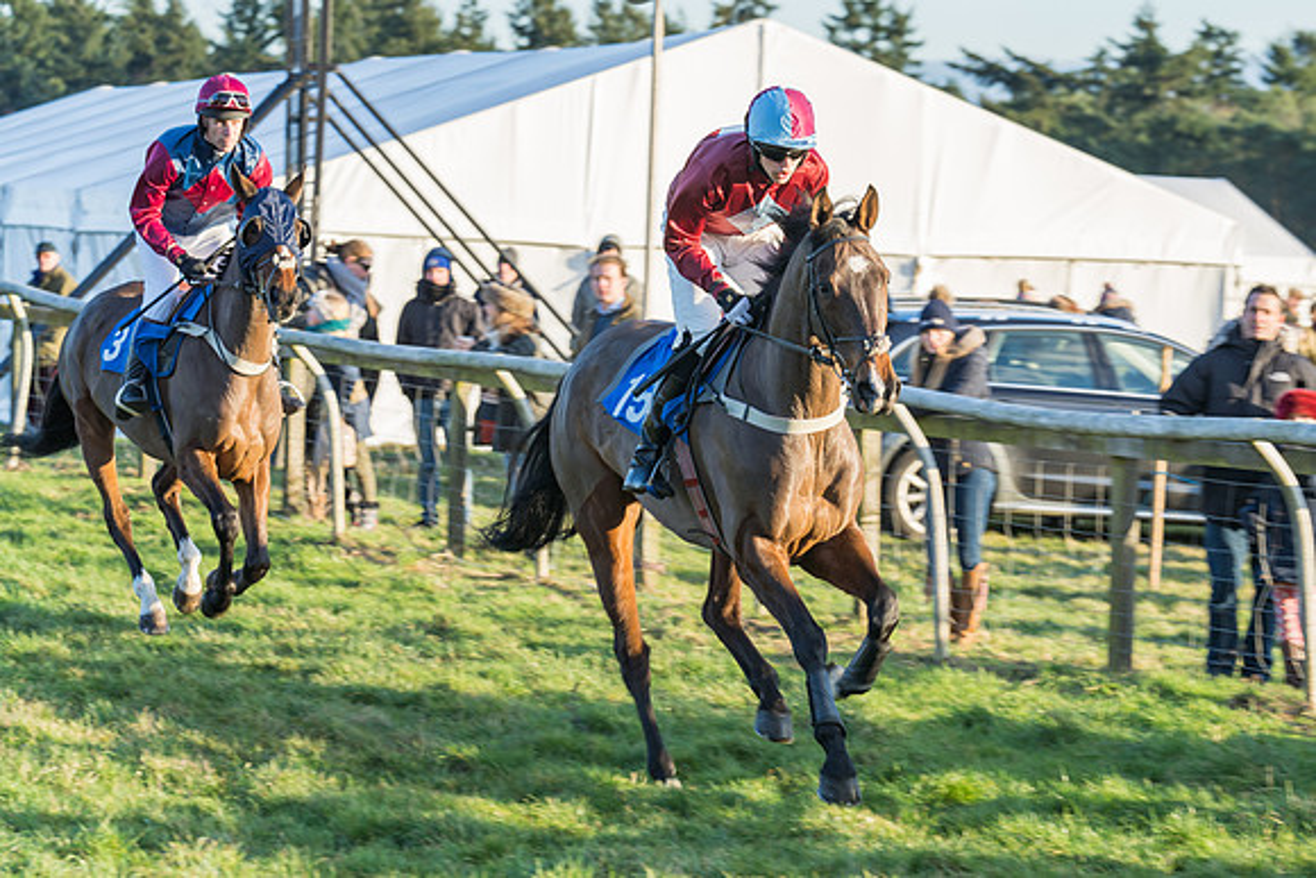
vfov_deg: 7.7
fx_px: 6484
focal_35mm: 177
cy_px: 352
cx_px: 882
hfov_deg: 11.6
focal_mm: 131
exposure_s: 1/200
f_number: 5.6
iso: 200
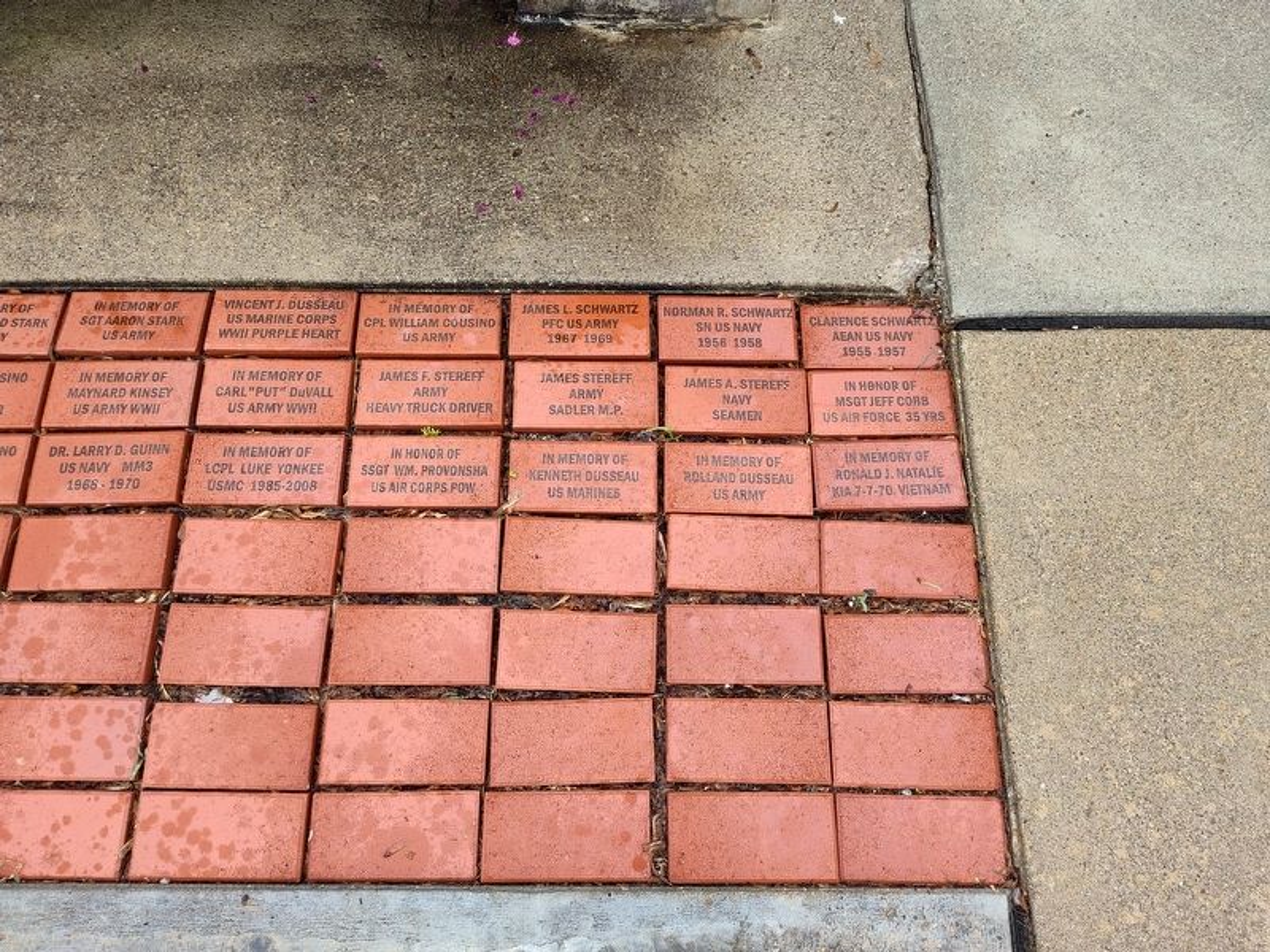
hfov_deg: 73.9
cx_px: 635
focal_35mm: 23
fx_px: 844
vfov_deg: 58.9
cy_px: 476
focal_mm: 5.56
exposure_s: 1/200
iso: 123
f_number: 1.8
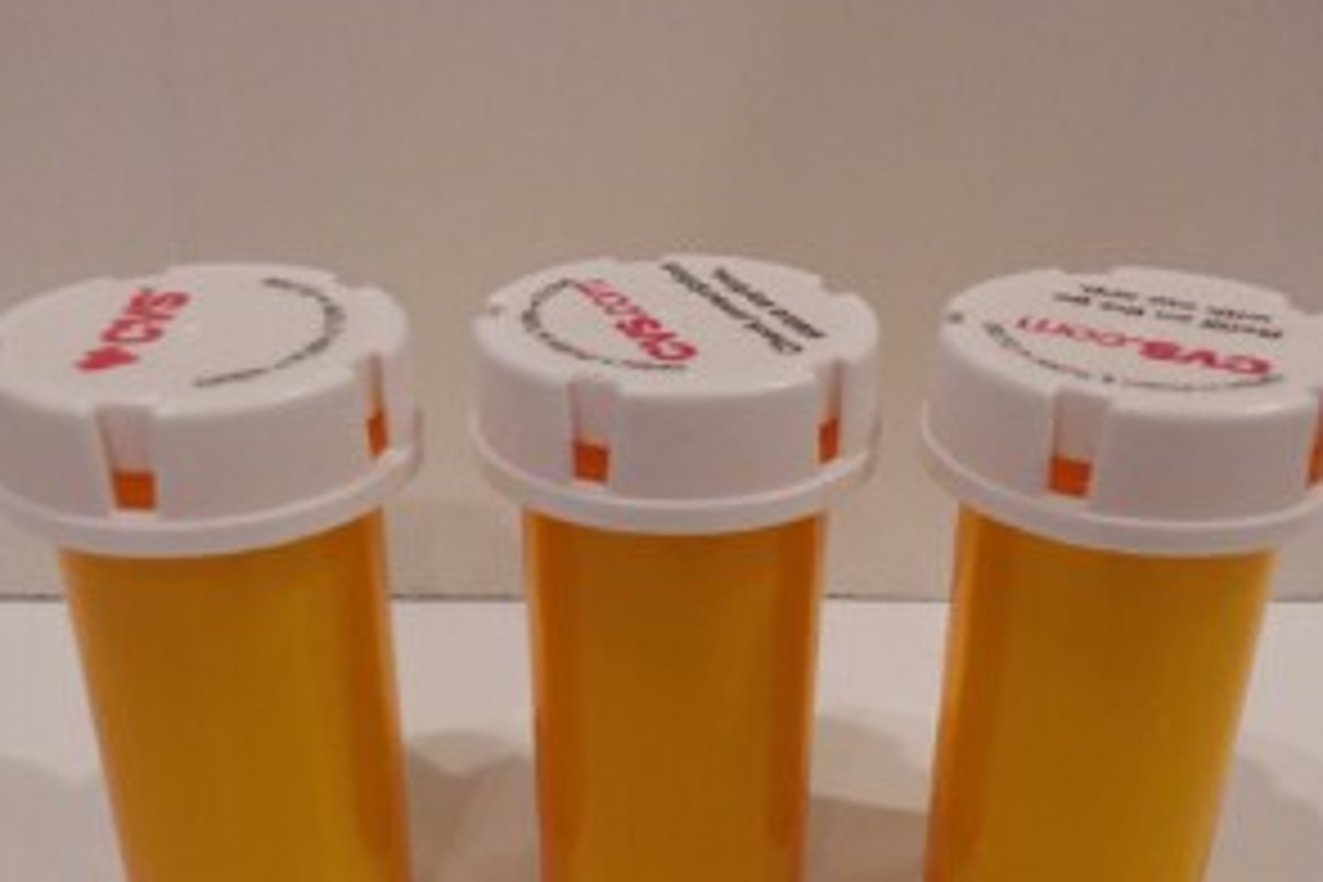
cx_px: 662
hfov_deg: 47.4
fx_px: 1507
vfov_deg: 32.4
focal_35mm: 41
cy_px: 562
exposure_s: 1/33
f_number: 1.9
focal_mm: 2.47
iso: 80
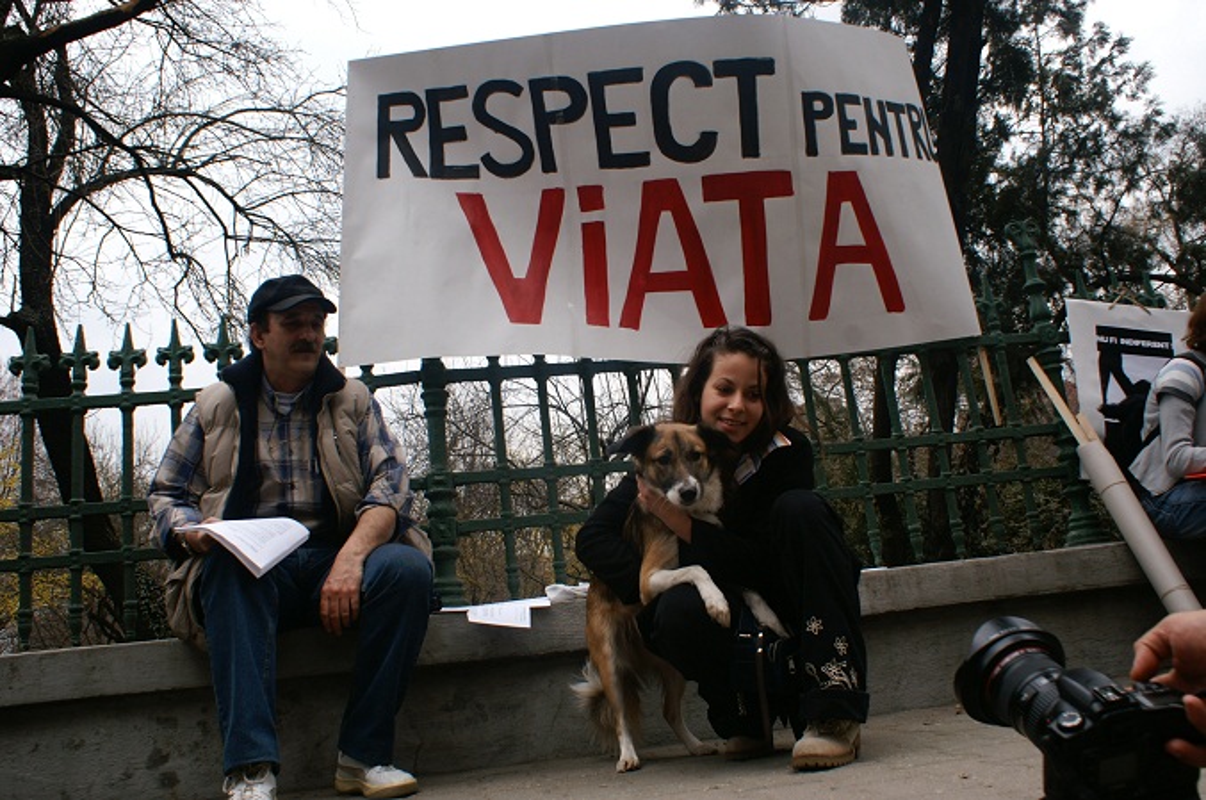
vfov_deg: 43.5
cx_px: 603
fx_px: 1003
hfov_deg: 62.0
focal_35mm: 30
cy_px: 400
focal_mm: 20
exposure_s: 1/125
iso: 200
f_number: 10
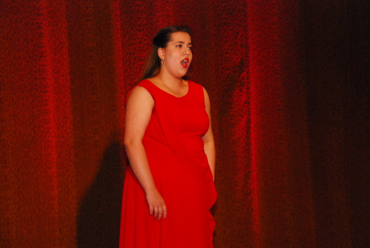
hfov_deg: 13.0
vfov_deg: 8.8
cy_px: 124
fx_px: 1622
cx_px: 185
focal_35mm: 158
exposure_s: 1/60
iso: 1600
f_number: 6.3
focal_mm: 105
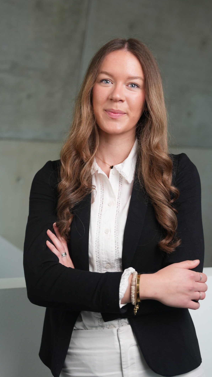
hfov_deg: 23.1
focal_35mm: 52
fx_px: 520
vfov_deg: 39.9
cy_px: 192
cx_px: 112
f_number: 2.8
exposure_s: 1/100
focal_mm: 41
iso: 1000
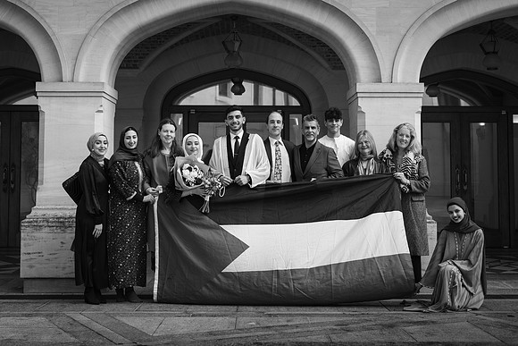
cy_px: 125
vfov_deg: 25.5
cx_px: 256
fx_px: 762
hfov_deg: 37.5
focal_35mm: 53
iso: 200
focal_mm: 40
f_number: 3.5
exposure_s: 1/640
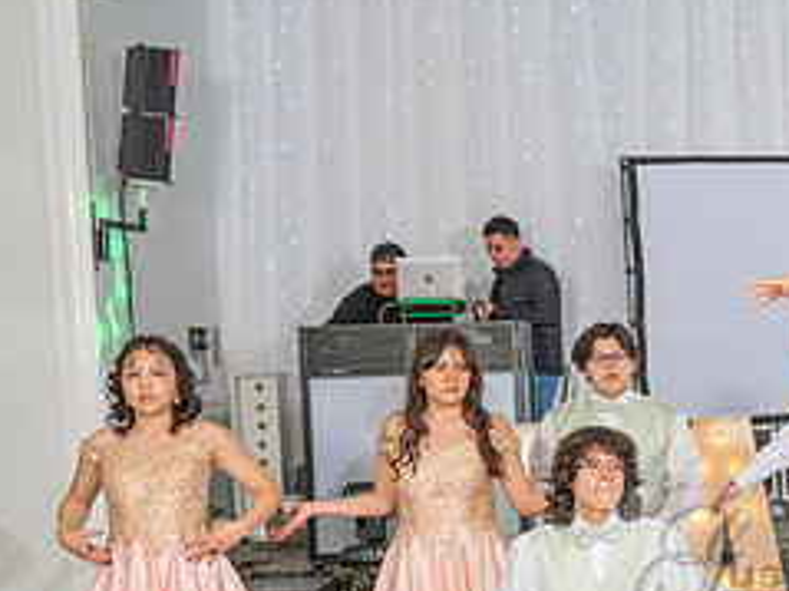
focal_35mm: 84
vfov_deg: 17.4
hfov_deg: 21.6
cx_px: 948
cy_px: 487
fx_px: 1914
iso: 500
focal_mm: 29
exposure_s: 1/160
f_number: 3.5
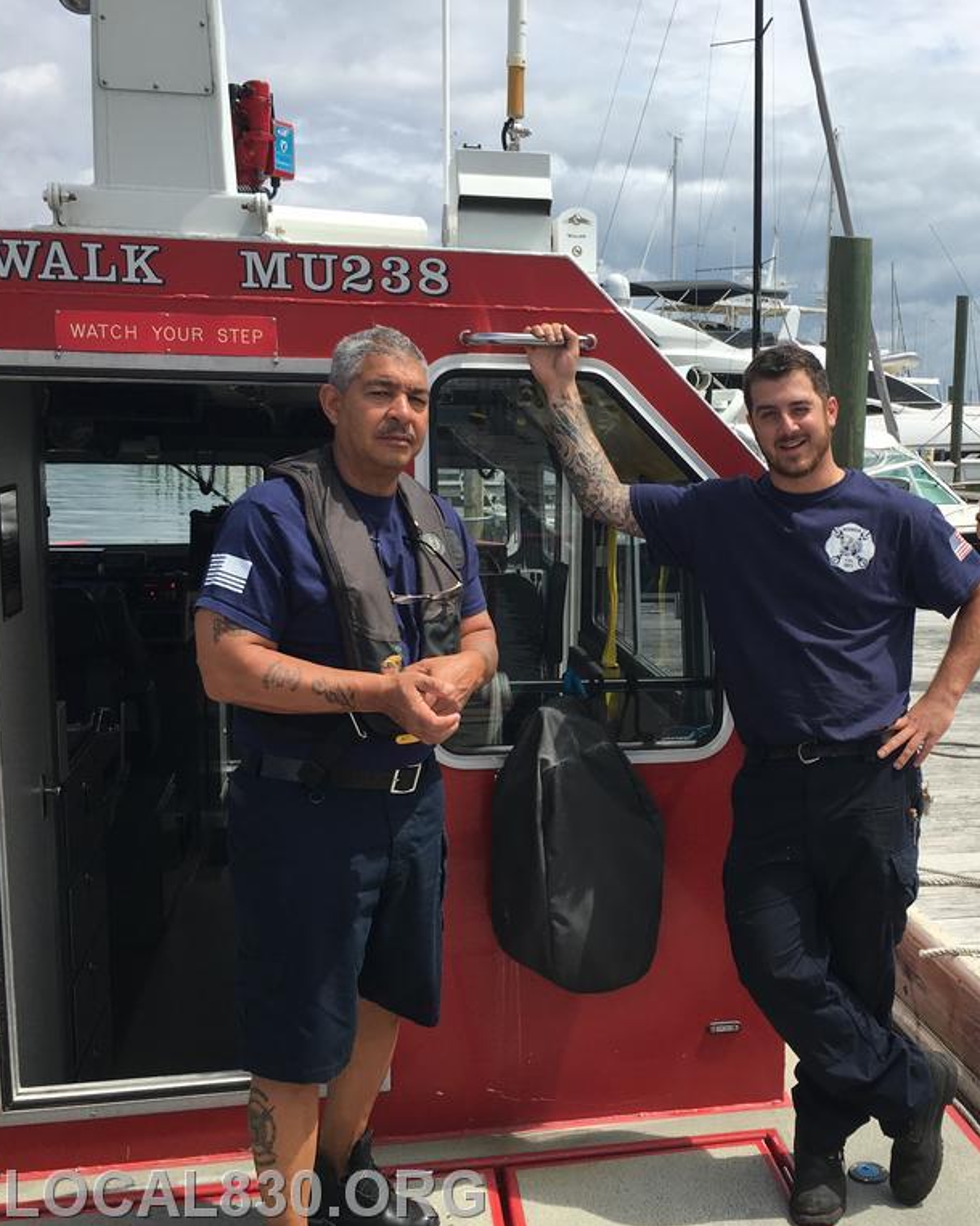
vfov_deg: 47.9
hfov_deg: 38.6
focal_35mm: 38
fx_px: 1378
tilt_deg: -8.9
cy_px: 615
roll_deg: -1.7
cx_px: 672
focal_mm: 4.15
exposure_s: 1/1876
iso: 25
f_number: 2.2
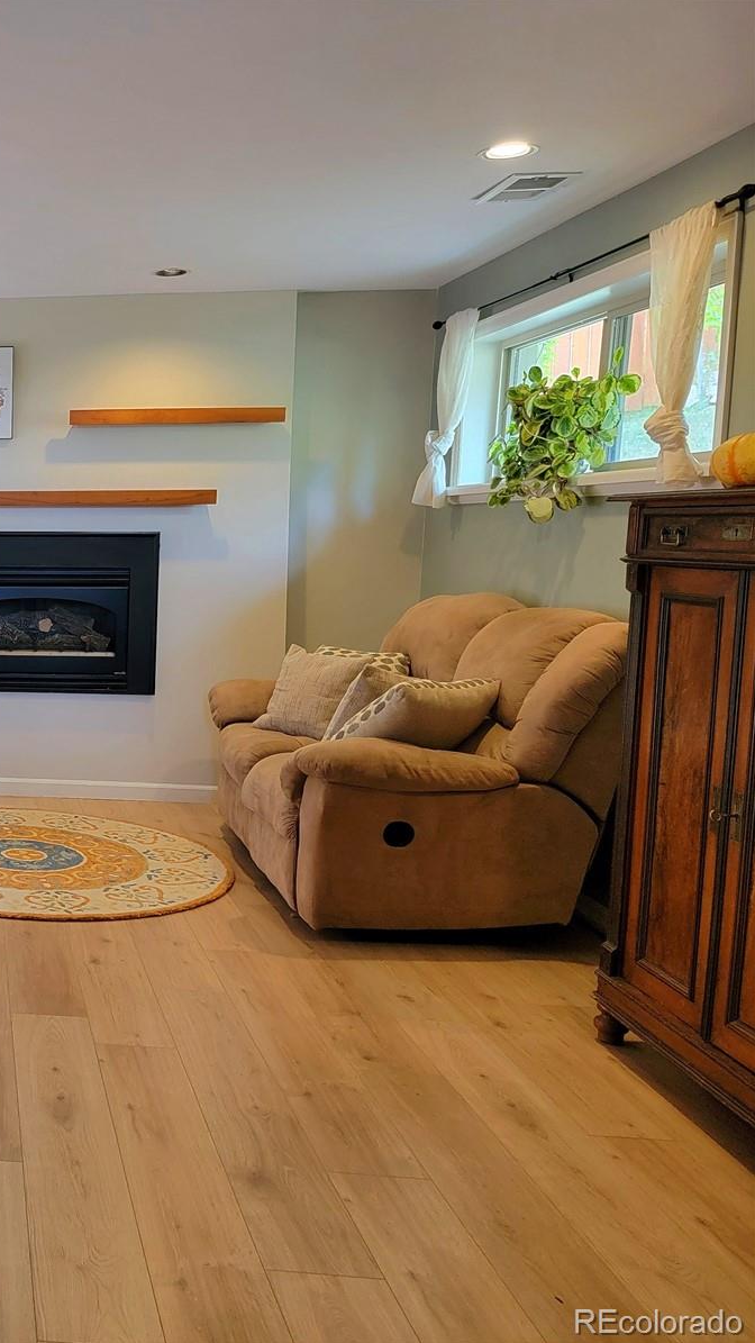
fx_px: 1246
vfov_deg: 56.6
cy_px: 671
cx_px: -143
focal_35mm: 35
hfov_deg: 29.2
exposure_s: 1/120
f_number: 1.8
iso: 320
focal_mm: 6.7
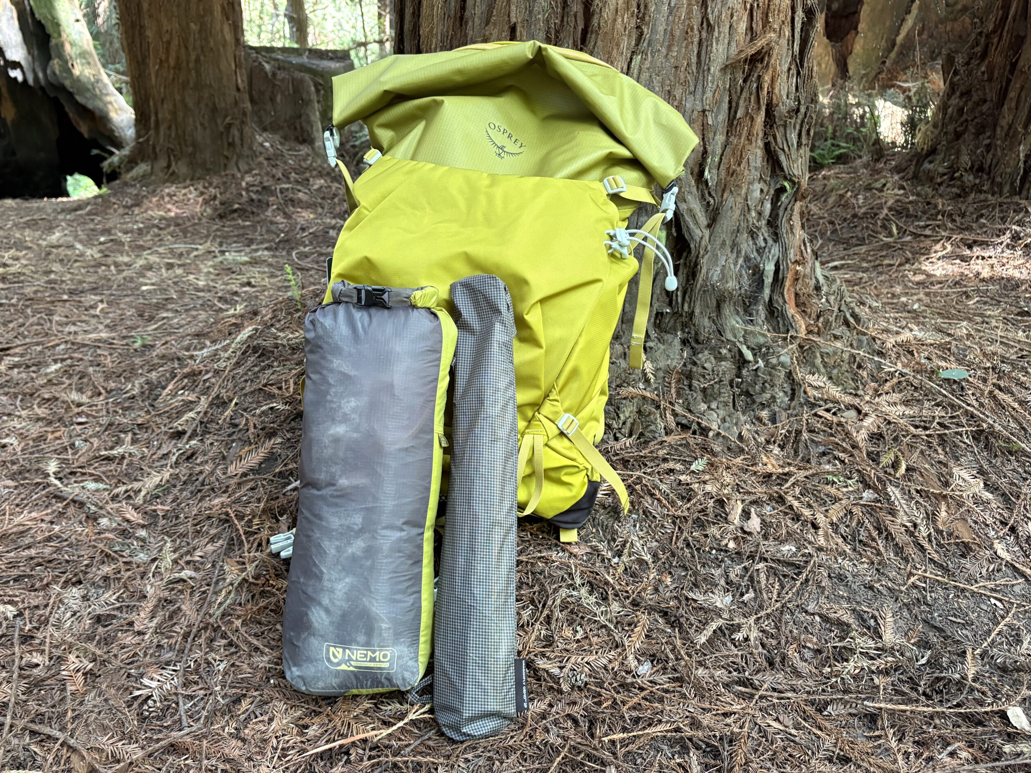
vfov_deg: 49.7
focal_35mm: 28
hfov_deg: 63.4
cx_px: 484
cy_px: 403
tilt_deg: -18.0
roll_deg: +0.1
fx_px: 834
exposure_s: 1/60
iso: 400
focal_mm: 5.96
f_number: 1.6
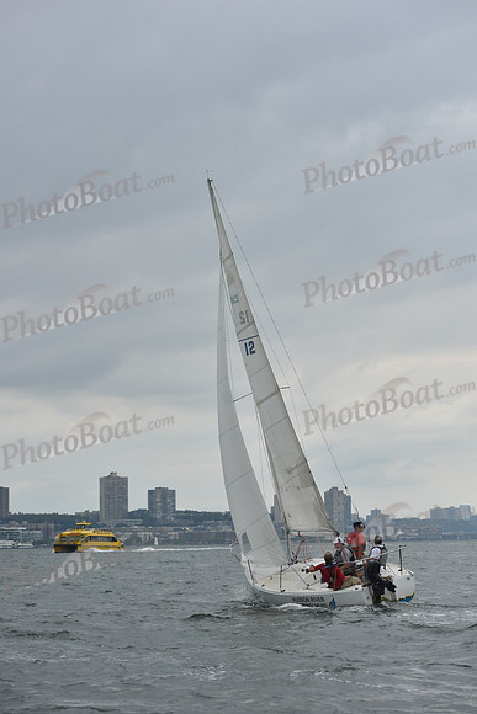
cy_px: 357
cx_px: 238
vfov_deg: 23.9
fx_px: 1688
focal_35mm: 85
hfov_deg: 16.1
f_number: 6.3
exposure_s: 1/1250
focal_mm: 85
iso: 320
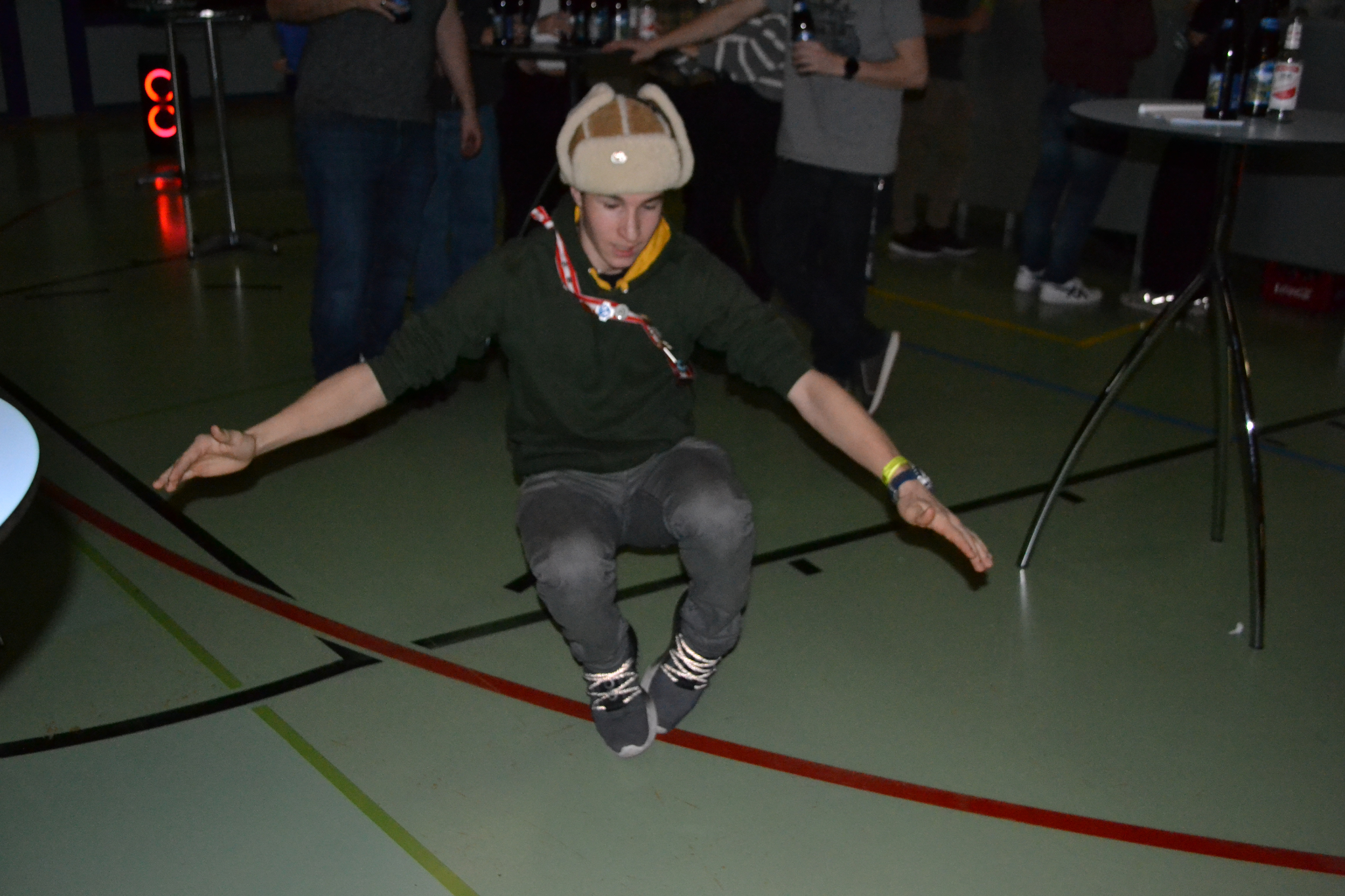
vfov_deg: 40.0
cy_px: 448
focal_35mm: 33
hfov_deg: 57.2
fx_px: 1233
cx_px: 672
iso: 3200
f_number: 4
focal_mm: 22
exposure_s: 1/60
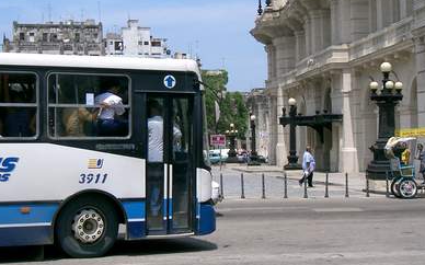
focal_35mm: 68
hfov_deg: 30.1
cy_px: 95
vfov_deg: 19.1
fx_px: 787
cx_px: 166
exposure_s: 1/800
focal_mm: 8
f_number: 4.8
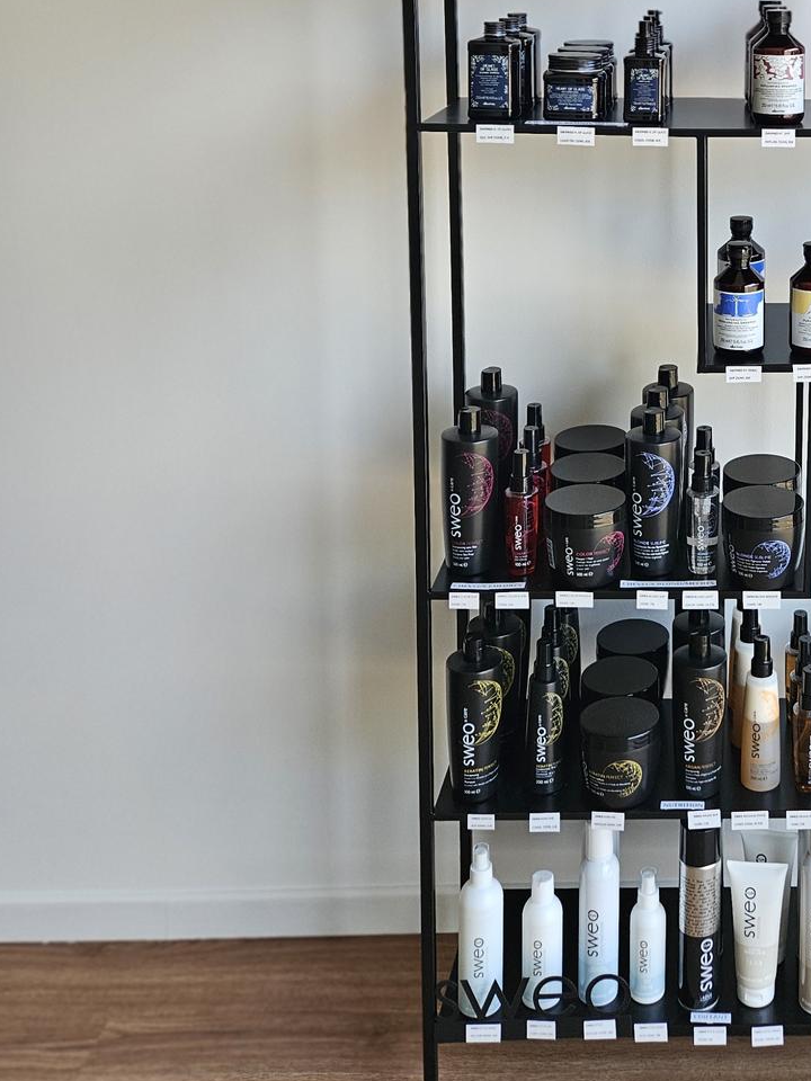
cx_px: 768
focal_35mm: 46
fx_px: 1437
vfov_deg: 38.7
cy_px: 133
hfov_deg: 29.8
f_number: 1.8
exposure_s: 1/100
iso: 64
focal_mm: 5.4
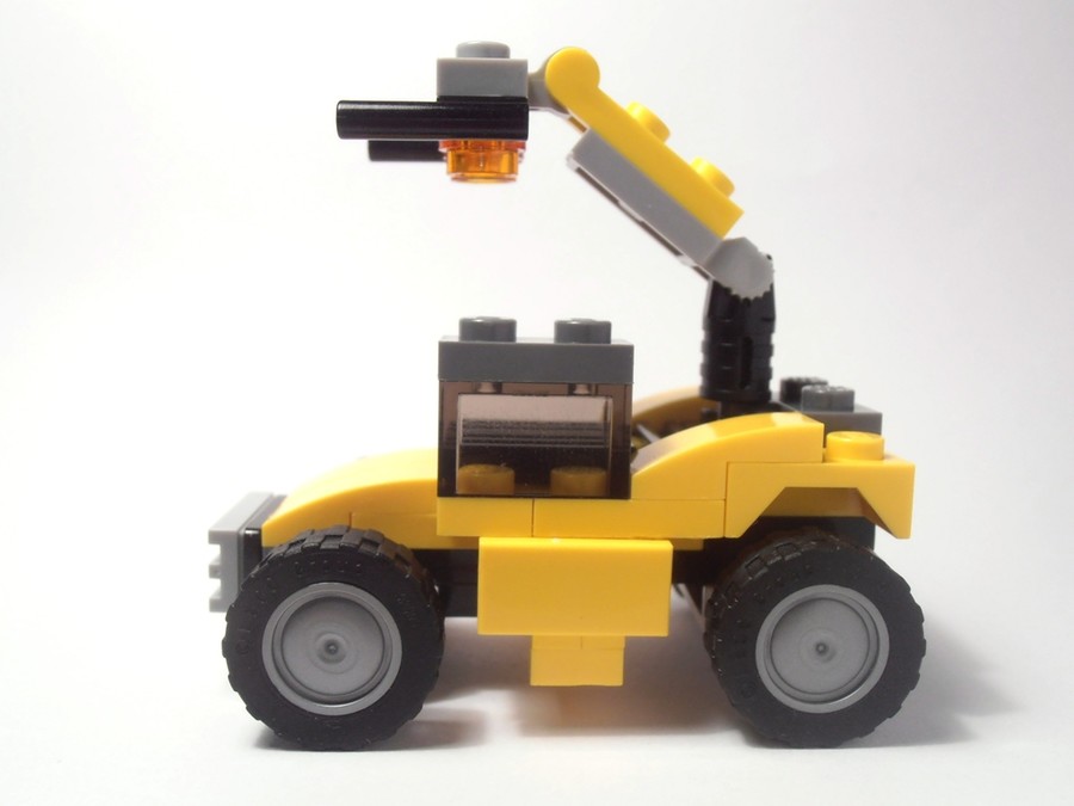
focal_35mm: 37
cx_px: 537
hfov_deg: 50.1
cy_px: 403
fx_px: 1148
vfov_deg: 38.7
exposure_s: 1/50
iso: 80
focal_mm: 6.61
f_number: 3.9
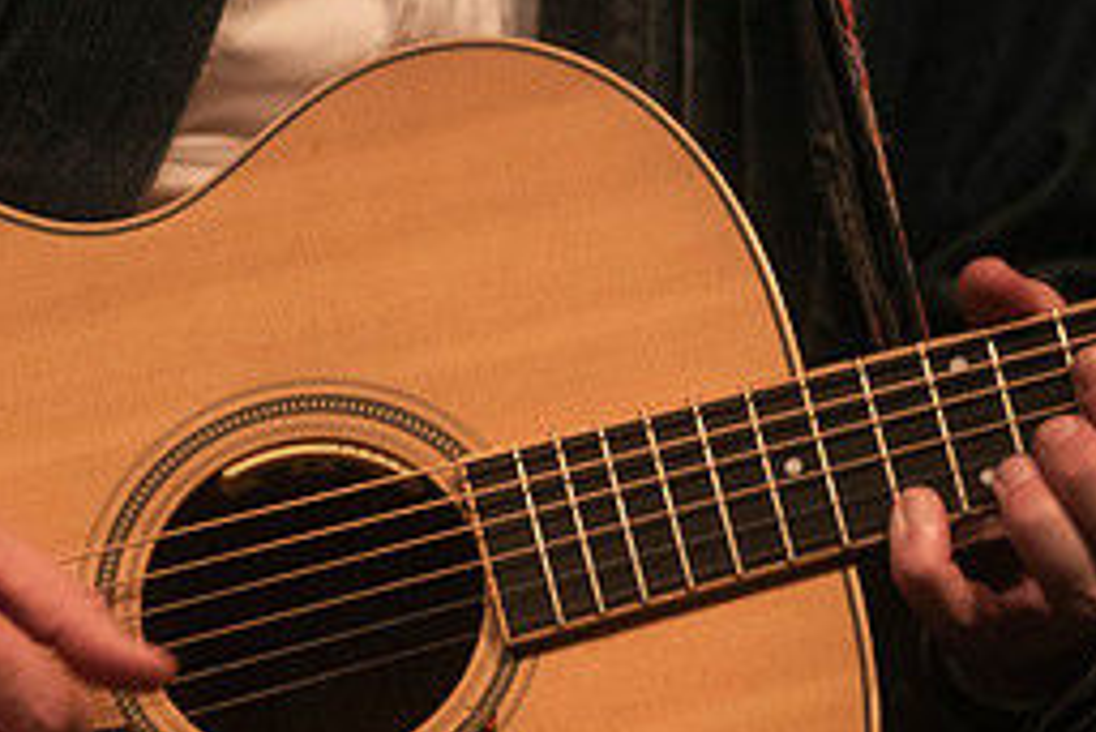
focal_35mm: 419
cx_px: 574
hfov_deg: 4.9
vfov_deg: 3.3
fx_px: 12763
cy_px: 477
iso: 2500
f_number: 3.2
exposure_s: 1/125
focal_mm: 185
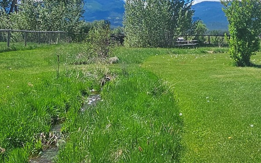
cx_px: 148
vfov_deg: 26.8
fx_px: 334
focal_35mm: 47
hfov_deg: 42.6
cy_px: 28
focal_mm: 2.2
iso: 50
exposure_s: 1/2905
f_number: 2.2
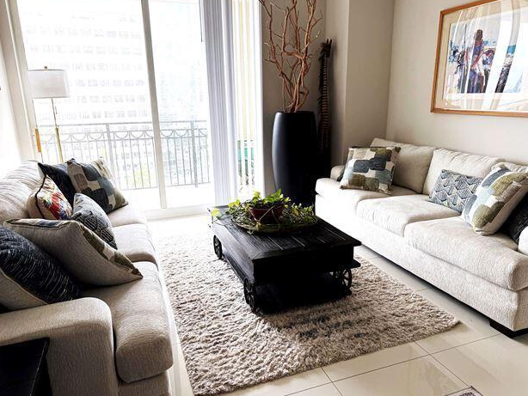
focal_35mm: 25
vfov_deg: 54.9
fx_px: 381
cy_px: 196
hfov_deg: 69.4
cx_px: 269
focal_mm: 6.76
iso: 100
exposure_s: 1/262
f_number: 1.78
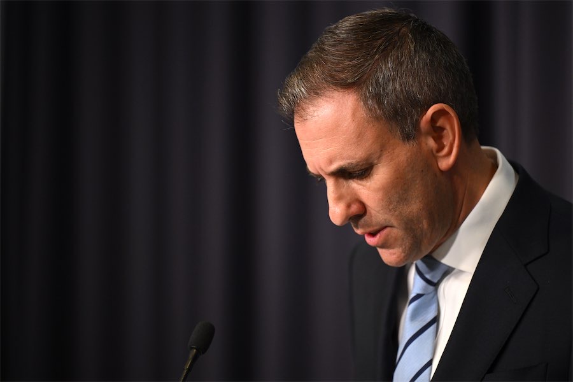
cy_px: 191
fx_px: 3183
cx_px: 286
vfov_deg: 6.9
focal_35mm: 200
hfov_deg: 10.3
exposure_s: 1/250
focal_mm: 200
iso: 2000
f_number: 2.8
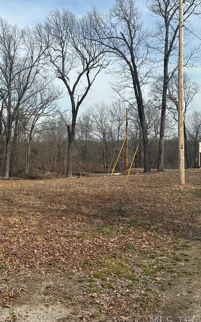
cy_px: 122
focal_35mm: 44
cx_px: 43
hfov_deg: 28.7
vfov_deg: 44.9
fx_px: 386
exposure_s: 1/4184
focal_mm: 6.86
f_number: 1.78
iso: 80
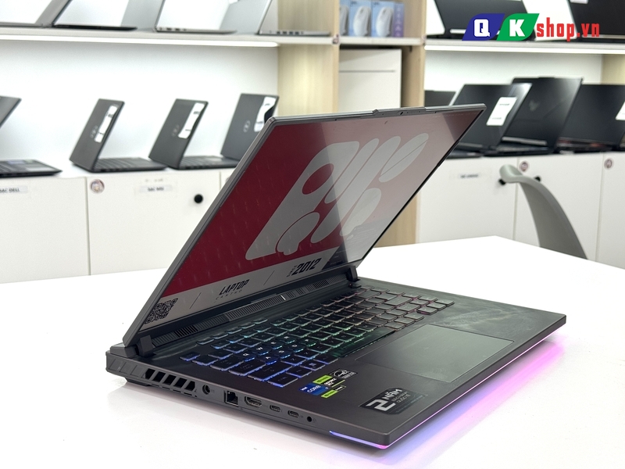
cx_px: 312
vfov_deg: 30.3
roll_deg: +0.4
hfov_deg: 39.7
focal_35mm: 48
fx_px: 867
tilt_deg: -10.7
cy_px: 234
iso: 64
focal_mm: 6.76
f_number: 1.78
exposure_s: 1/121
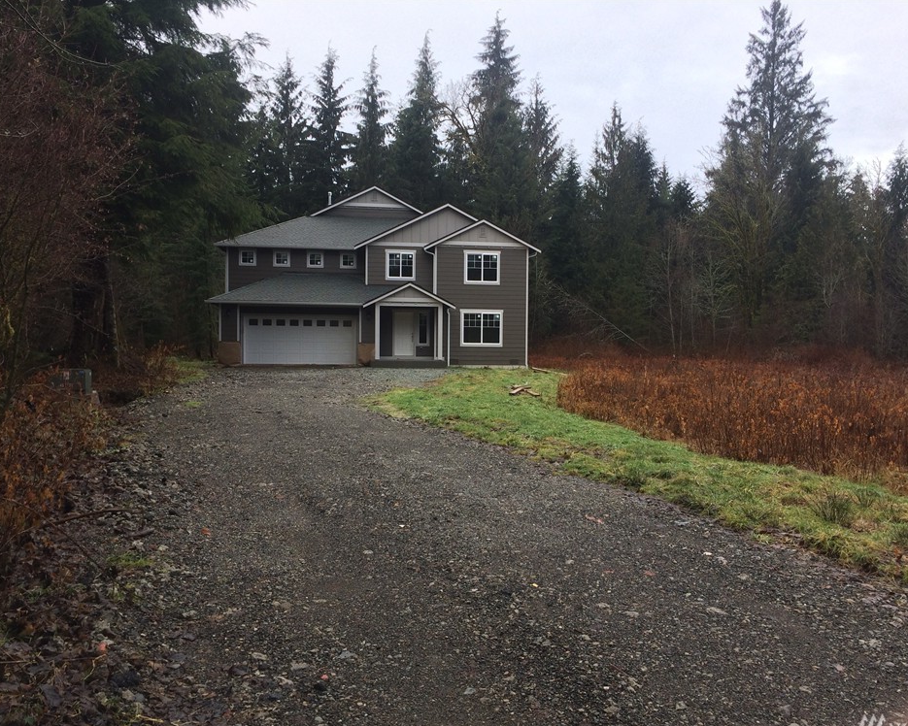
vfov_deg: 47.1
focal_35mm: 31
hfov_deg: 57.2
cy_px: 371
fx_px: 833
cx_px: 475
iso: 32
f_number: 2.2
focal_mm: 4.15
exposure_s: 1/183
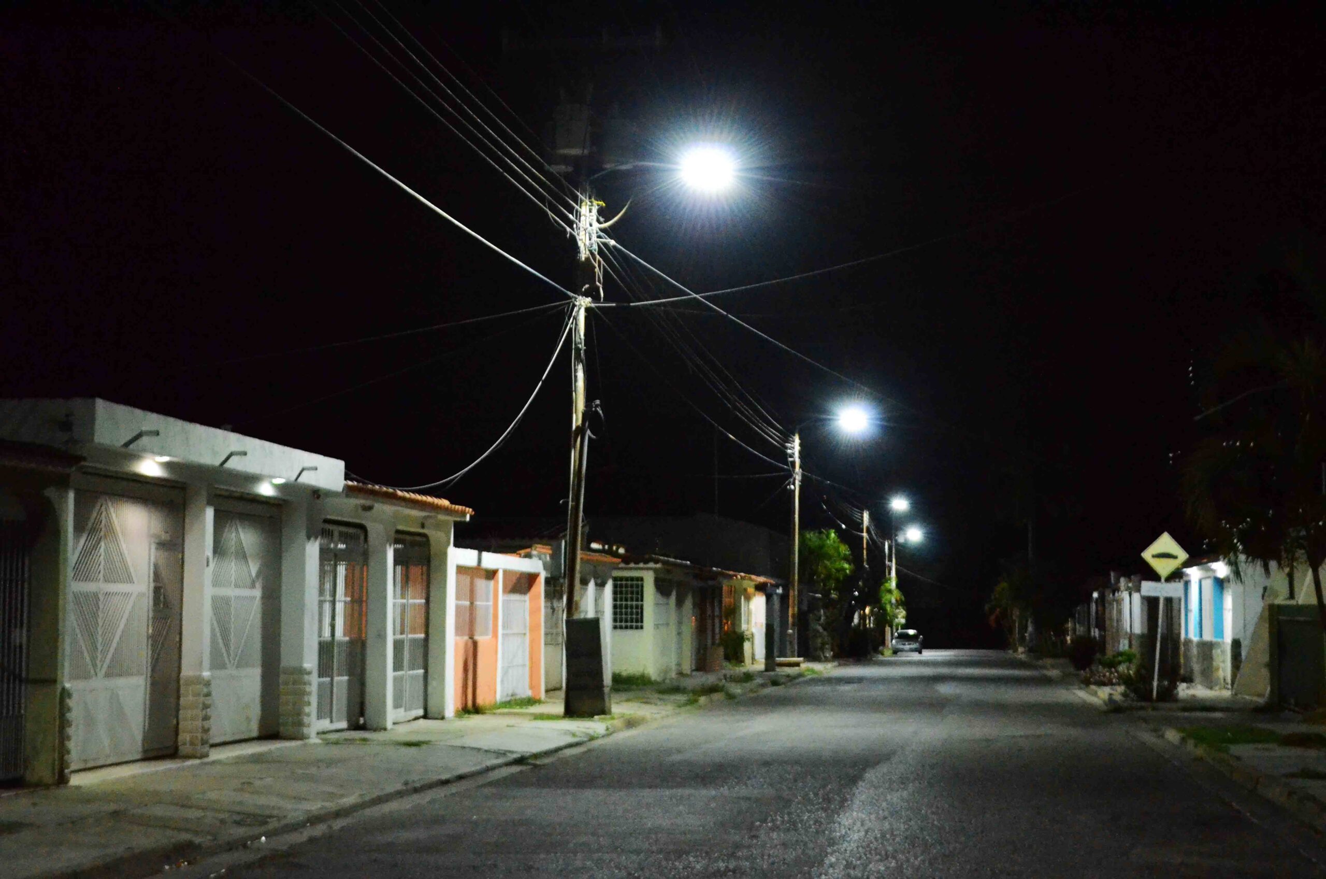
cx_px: 663
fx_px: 2206
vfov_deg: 22.5
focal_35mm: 60
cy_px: 440
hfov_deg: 33.5
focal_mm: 40
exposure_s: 1/50
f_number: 5.3
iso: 10159
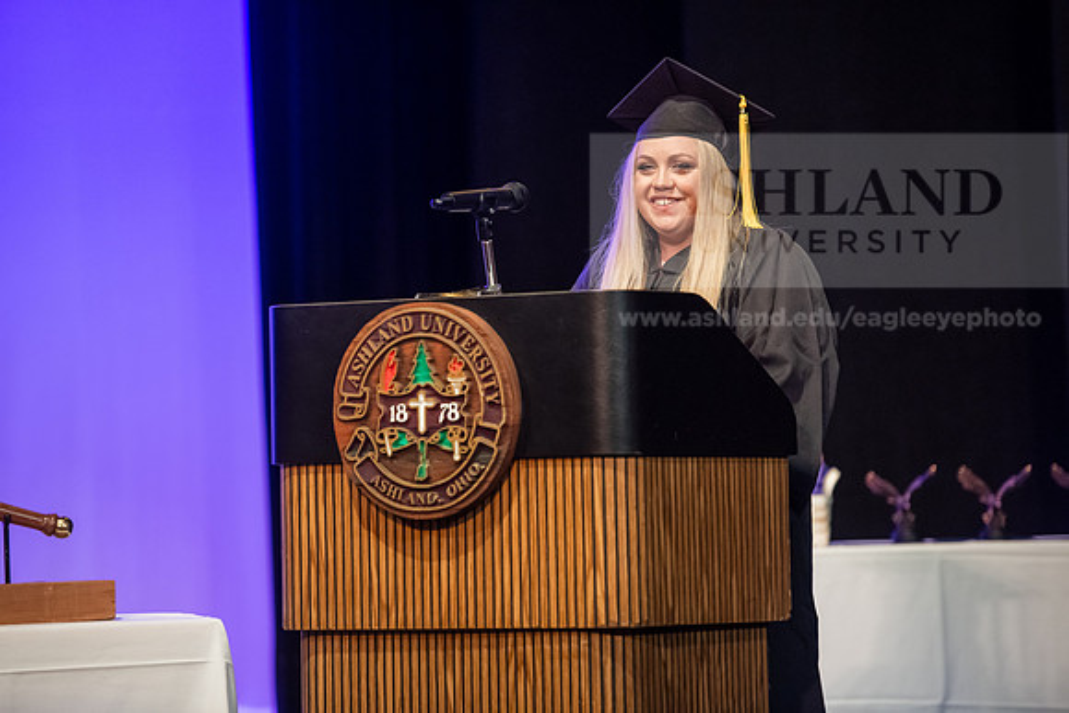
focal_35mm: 175
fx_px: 5197
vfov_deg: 7.9
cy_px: 356
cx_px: 534
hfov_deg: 11.7
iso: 4000
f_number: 3.2
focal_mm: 175
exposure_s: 1/200
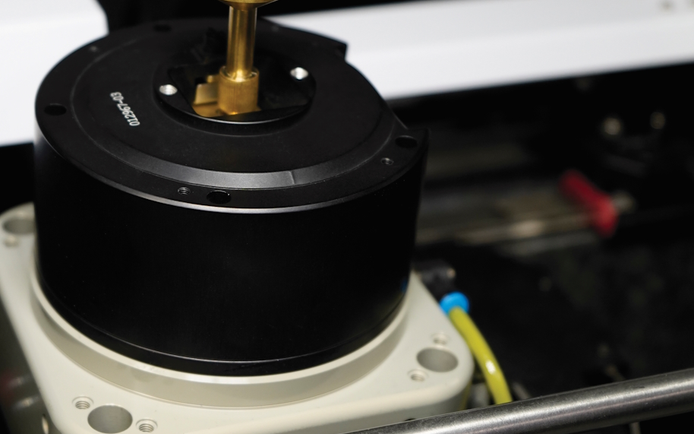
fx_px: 1551
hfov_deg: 25.1
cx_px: 221
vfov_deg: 15.9
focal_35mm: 82
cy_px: 187
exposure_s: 1/60
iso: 1250
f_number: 4.5
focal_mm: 49
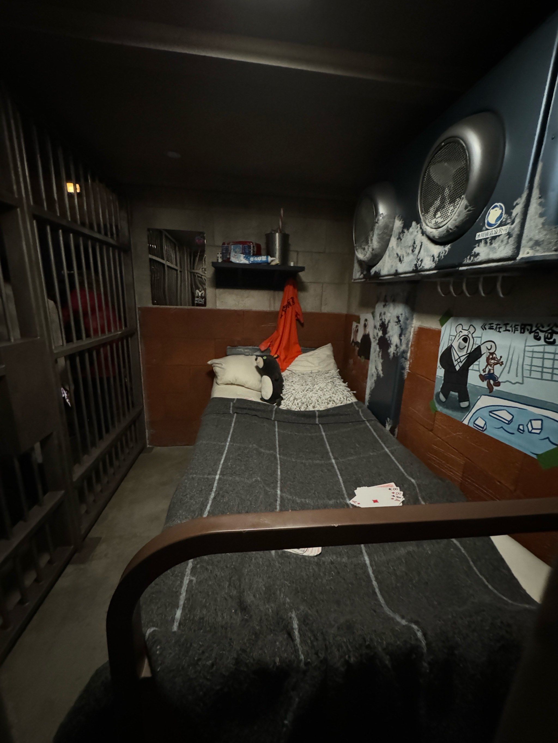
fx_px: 301
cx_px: 279
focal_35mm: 14
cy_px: 372
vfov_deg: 102.1
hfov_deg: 85.7
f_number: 2.2
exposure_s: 1/30
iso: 2500
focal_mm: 2.22
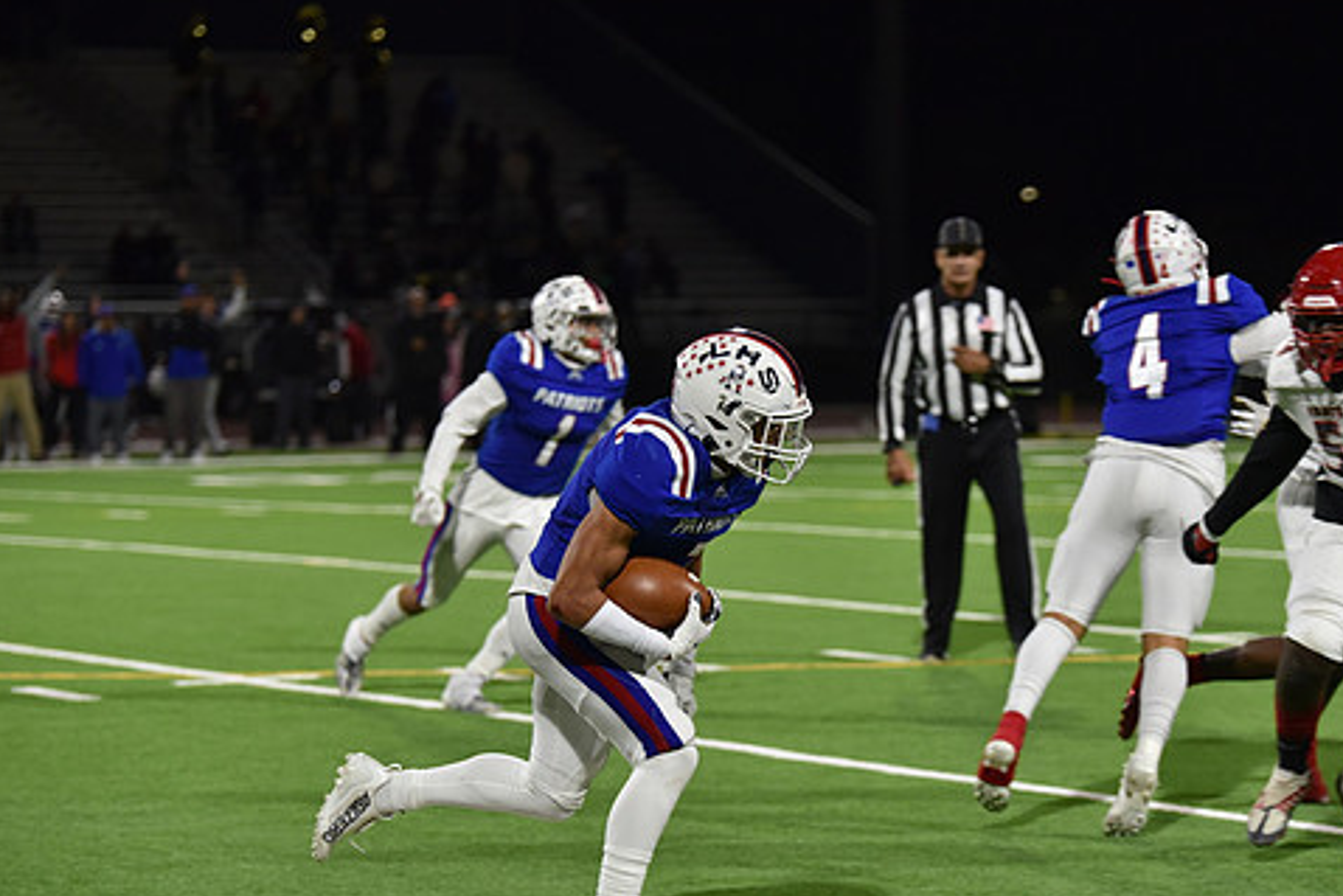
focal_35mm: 148
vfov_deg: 9.3
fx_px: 5523
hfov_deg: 13.9
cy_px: 535
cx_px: 714
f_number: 2.8
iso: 2000
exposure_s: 1/640
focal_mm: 122
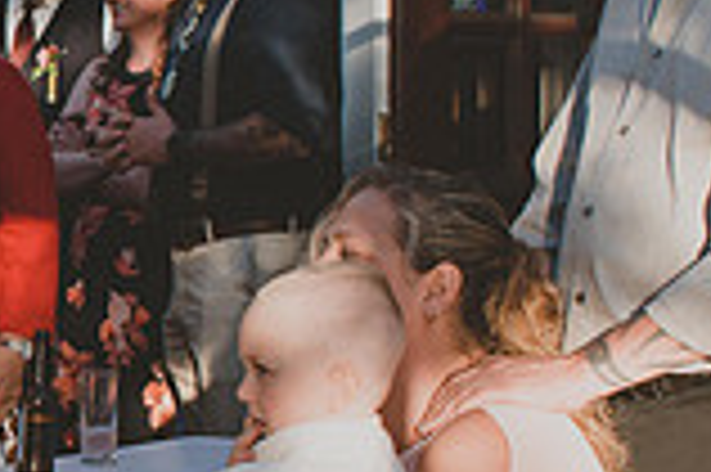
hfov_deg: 12.3
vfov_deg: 8.6
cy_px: 240
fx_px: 3157
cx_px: -288
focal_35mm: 160
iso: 100
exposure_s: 1/160
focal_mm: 29
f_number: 6.3
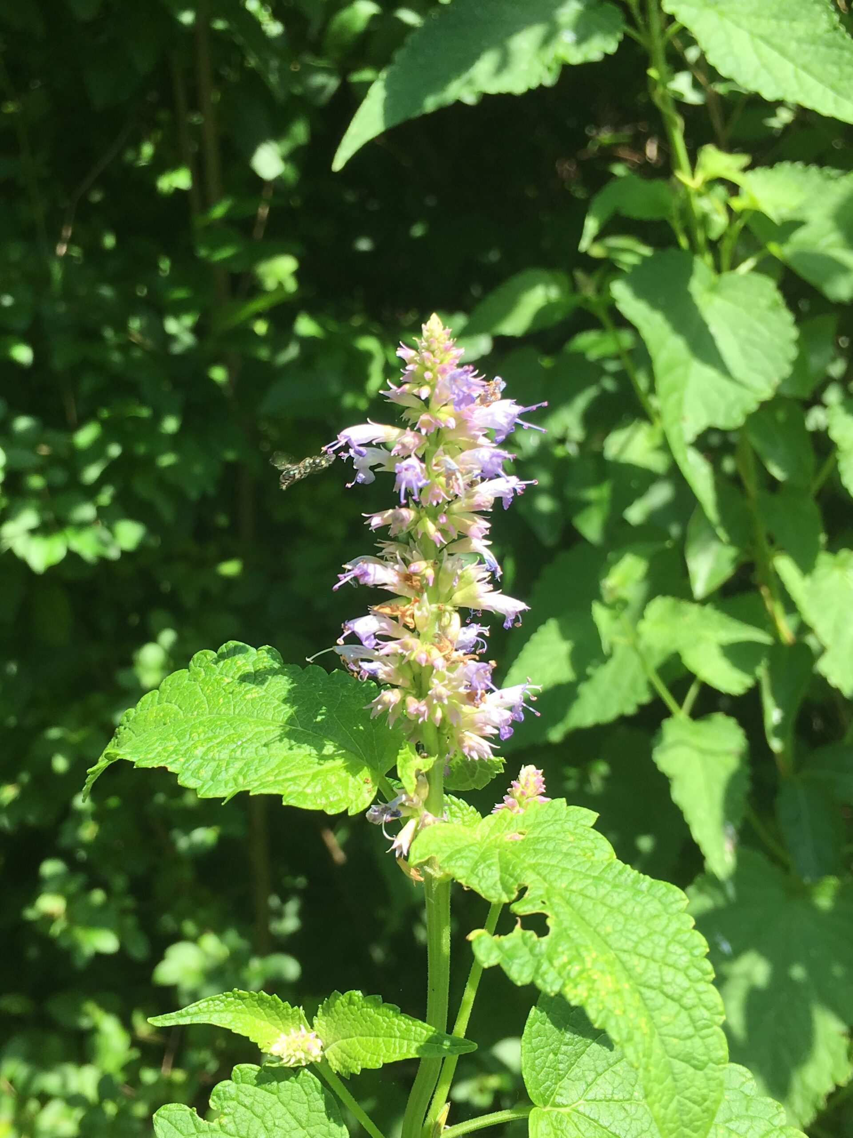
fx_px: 953
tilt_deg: -10.4
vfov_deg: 61.7
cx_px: 426
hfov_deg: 48.2
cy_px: 569
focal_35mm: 29
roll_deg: +2.1
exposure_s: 1/553
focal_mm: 4.15
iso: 25
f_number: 2.2
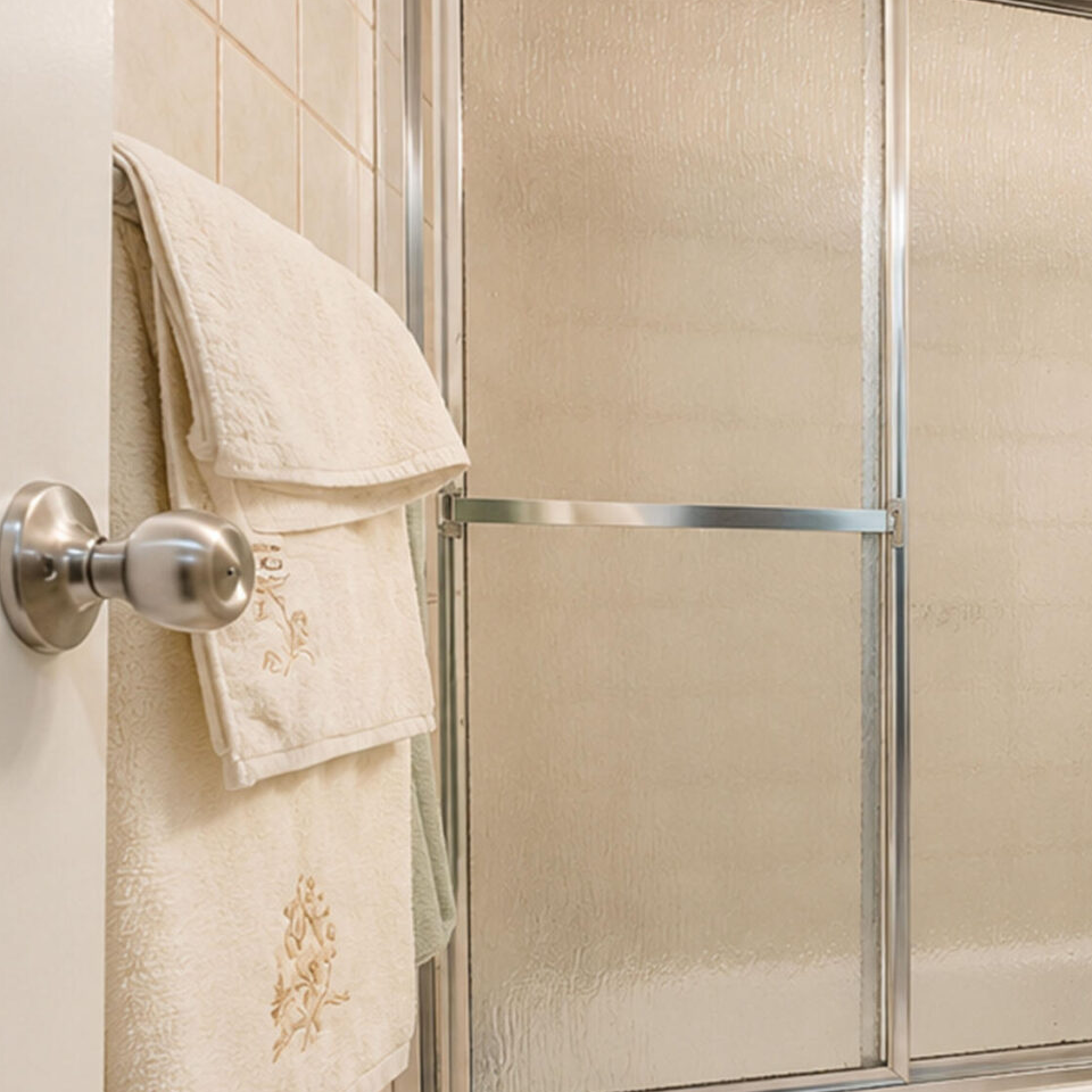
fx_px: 1213
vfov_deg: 48.2
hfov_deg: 38.1
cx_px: 1264
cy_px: 641
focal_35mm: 34
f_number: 5
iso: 2000
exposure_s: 1/40
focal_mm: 10
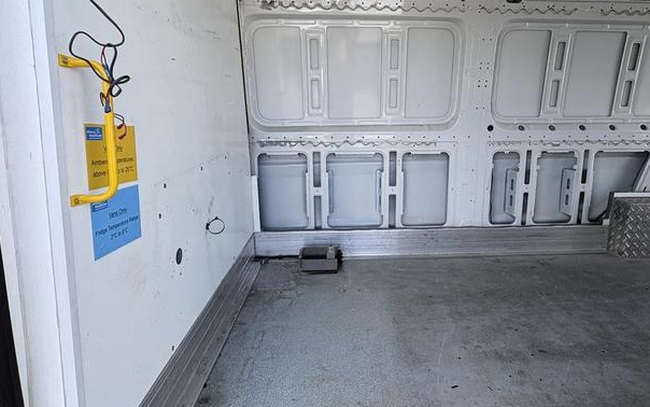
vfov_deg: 54.9
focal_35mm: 22
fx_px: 390
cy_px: 178
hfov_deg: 79.3
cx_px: 366
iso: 40
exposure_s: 1/361
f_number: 2.2
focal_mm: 2.22
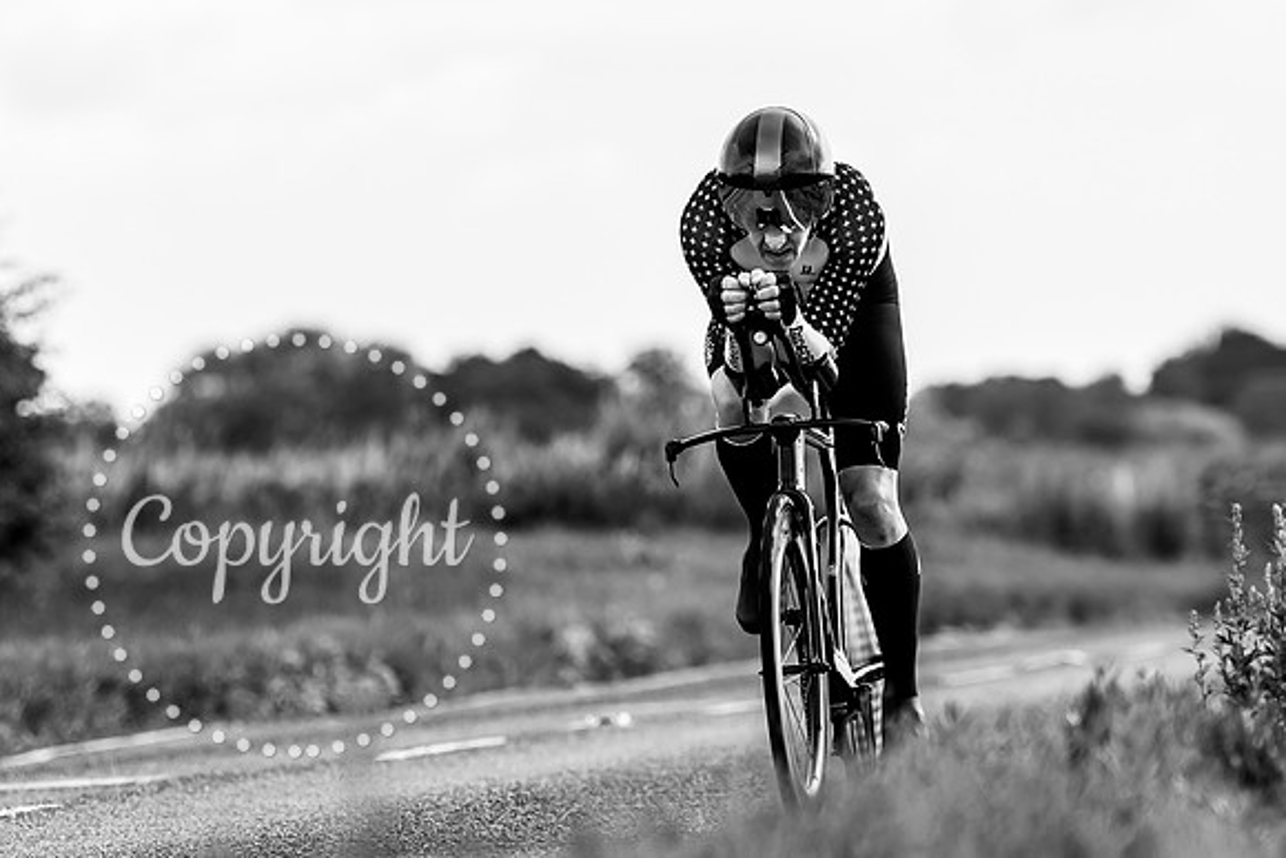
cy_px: 465
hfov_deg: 5.5
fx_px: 13272
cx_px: 609
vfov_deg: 3.7
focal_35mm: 371
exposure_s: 1/1000
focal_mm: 168
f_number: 3.2
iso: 100
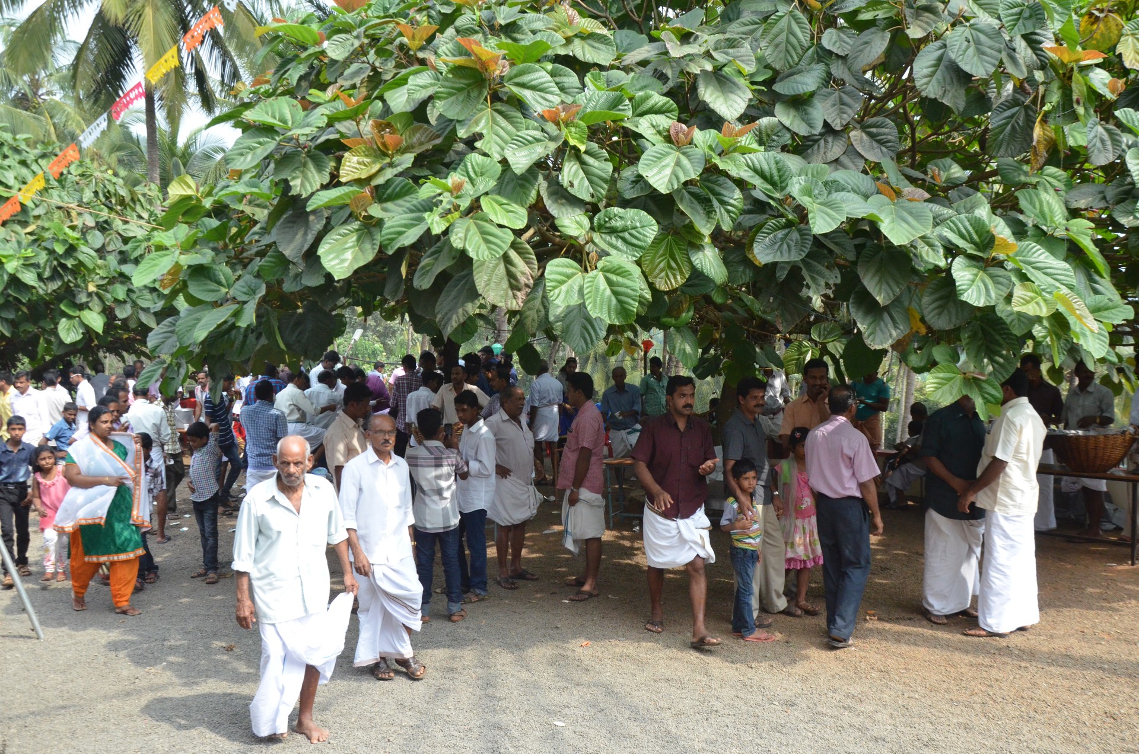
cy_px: 377
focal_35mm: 32
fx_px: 995
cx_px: 570
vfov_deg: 41.5
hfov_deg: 59.6
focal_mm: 21
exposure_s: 1/2000
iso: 2000
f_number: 8
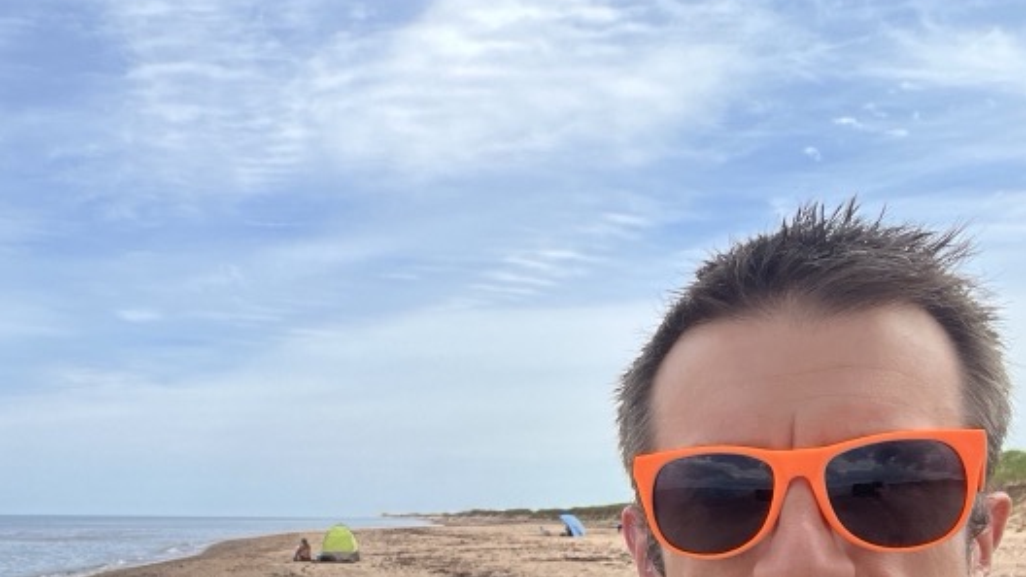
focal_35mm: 38
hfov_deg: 51.9
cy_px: 521
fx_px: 1034
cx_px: 354
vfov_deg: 29.9
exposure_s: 1/1101
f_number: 2.2
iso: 32
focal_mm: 2.71
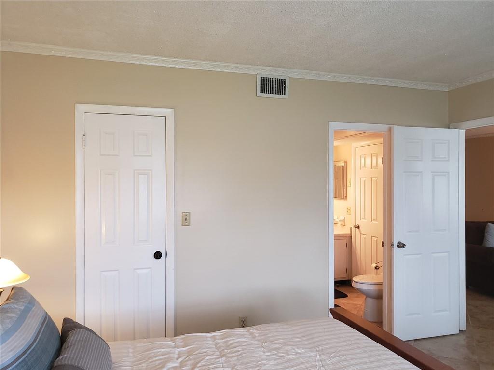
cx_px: 247
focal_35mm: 26
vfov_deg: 53.0
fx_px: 371
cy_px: 185
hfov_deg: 67.3
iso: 250
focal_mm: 4.3
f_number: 2.4
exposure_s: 1/60
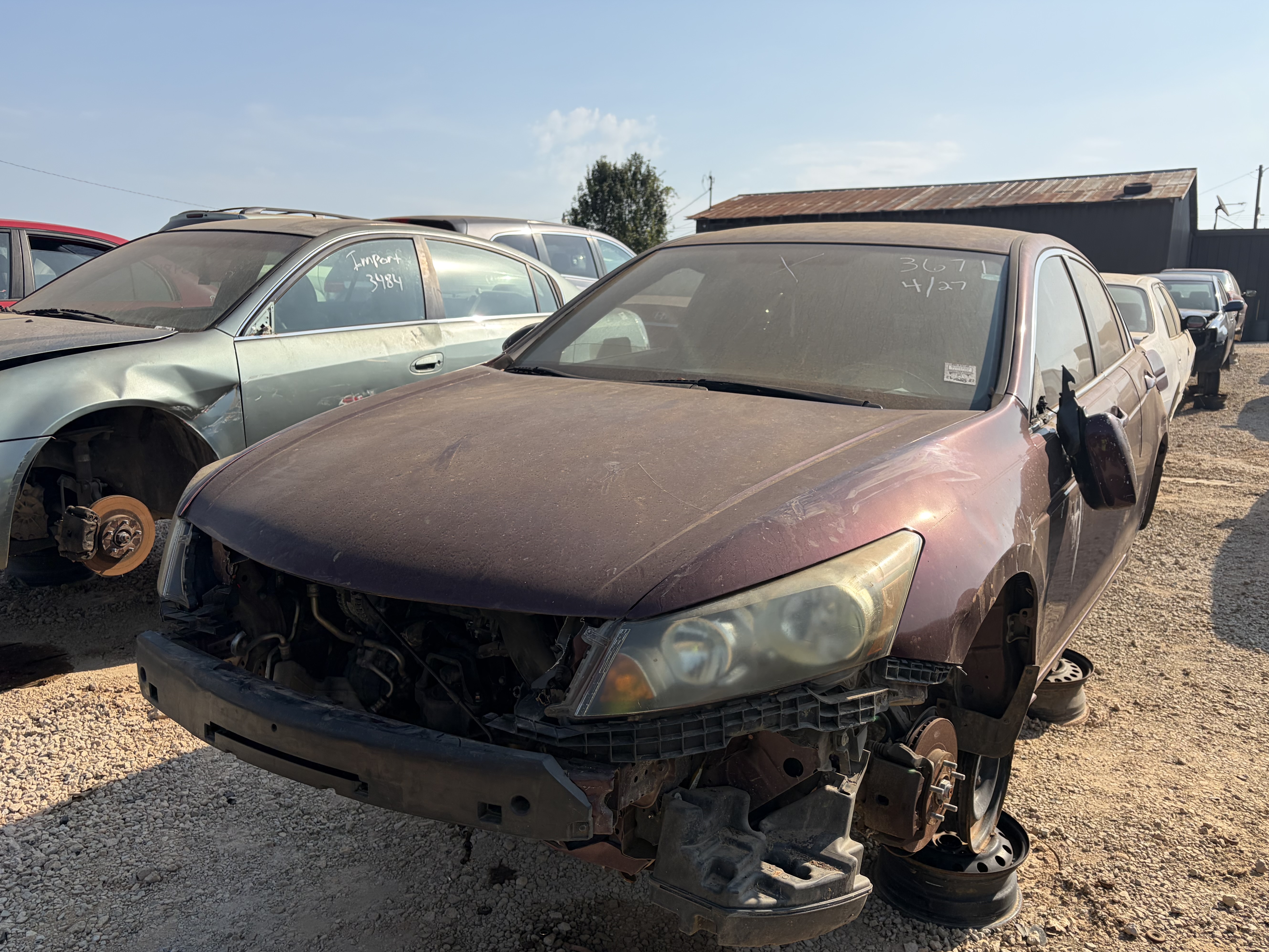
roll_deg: -1.4
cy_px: 508
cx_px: 675
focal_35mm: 28
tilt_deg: -8.5
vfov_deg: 49.7
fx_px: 1026
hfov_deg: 63.4
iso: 64
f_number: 1.6
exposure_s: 1/4608
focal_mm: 5.96
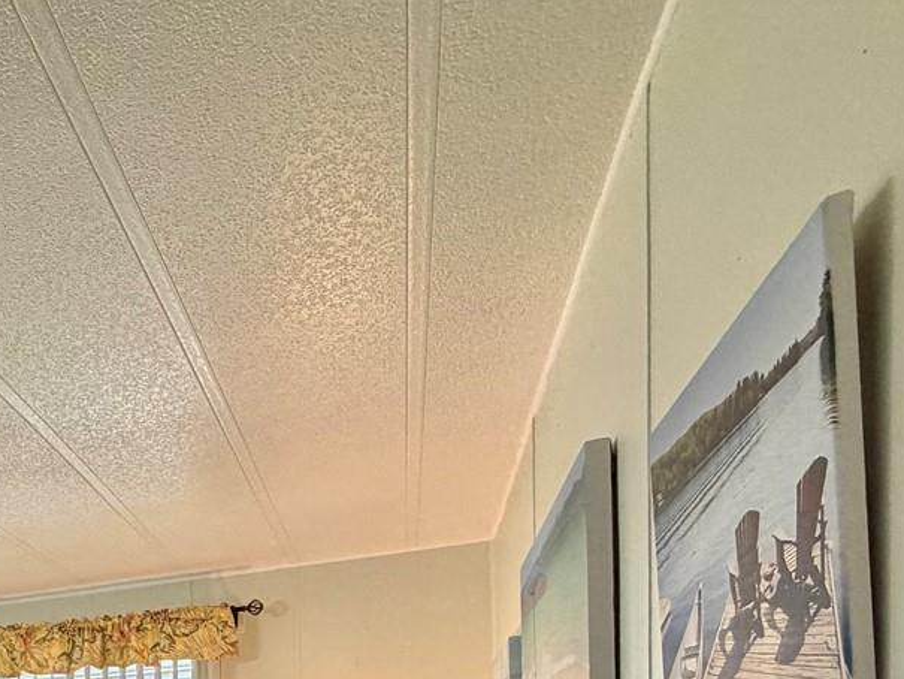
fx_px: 966
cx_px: -67
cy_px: 836
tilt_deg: -1.0
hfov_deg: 41.2
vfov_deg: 31.6
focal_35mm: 37
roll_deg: +1.6
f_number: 2.2
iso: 200
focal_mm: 2.22
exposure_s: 1/120
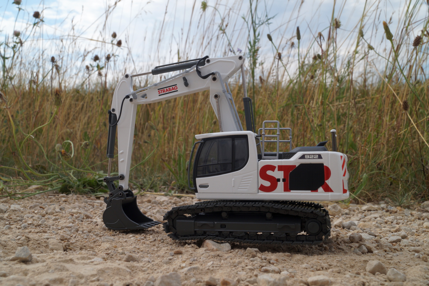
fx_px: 464
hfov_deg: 49.6
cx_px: 214
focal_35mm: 39
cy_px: 143
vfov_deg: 34.2
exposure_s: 1/60
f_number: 18
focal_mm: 26
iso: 125
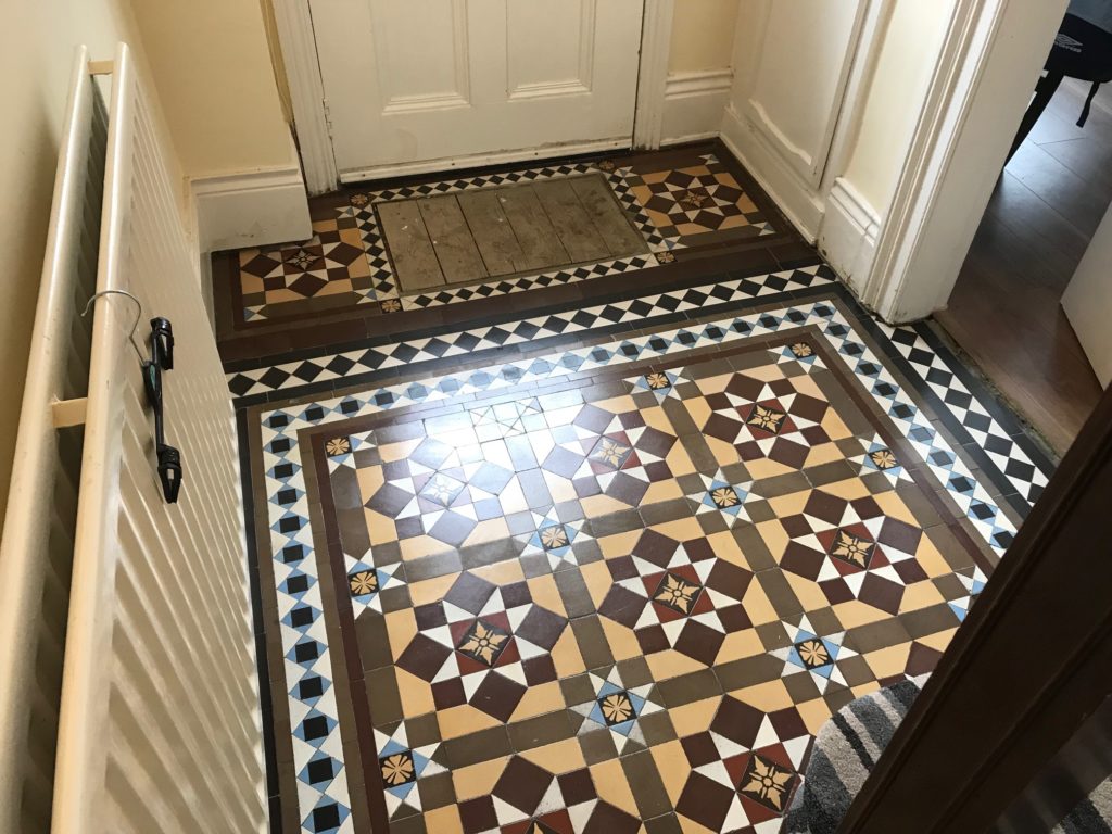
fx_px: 899
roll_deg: -1.6
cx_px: 556
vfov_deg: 49.7
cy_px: 417
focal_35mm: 28
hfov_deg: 63.4
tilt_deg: -43.9
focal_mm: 3.99
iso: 32
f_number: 1.8
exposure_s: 1/25
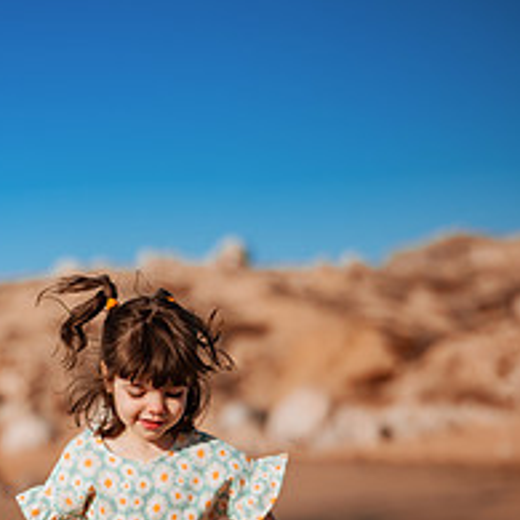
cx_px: 168
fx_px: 1937
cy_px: 504
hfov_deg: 15.3
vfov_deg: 15.1
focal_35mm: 114
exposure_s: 1/8000
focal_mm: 58
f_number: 2
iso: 50
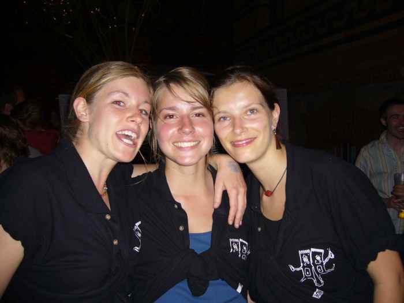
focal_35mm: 35
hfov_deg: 52.6
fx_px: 408
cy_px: 152
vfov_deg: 40.7
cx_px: 202
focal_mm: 5.8
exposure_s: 1/60
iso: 100
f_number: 2.8
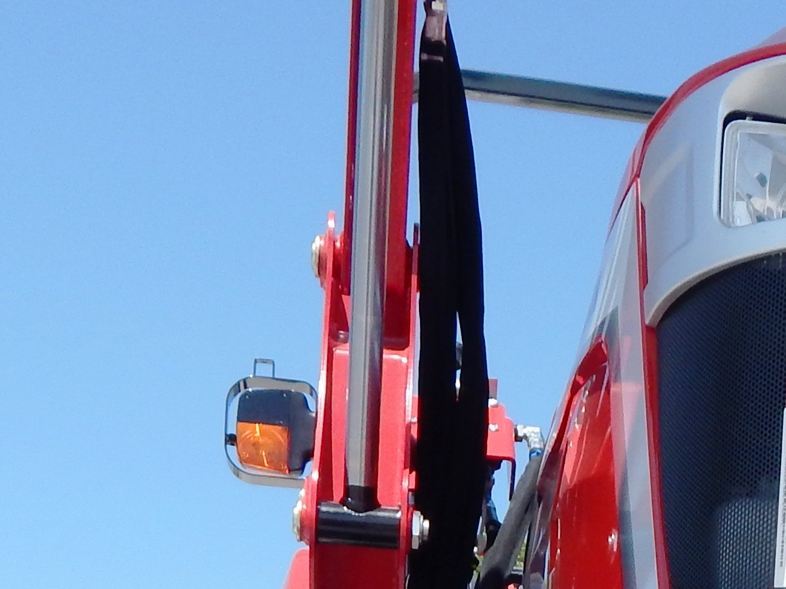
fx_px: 1771
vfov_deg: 16.9
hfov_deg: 23.9
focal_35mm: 78
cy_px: 919
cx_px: 796
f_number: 3
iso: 125
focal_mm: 4
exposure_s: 1/1500
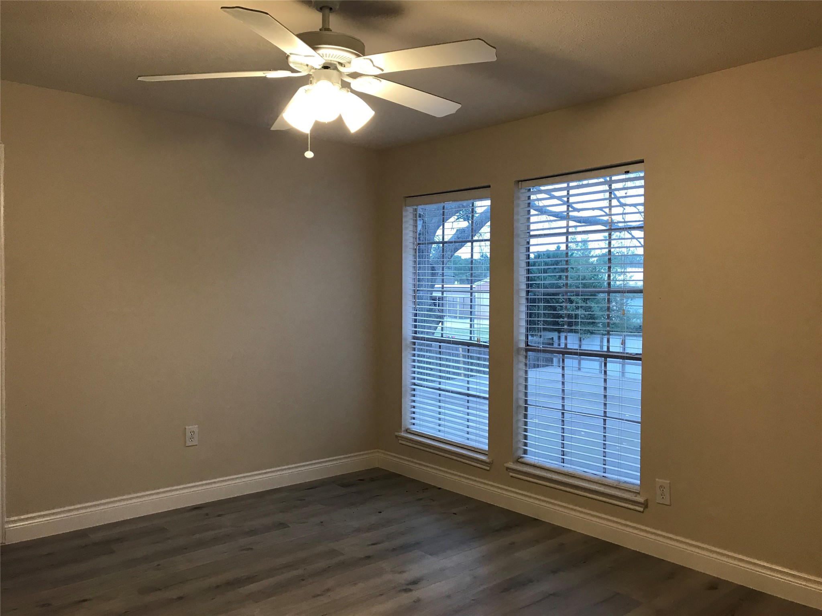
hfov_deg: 63.4
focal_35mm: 28
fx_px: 665
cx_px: 411
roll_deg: -0.7
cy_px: 308
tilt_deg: -1.5
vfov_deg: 49.7
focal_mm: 3.99
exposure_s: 1/30
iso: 32
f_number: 1.8
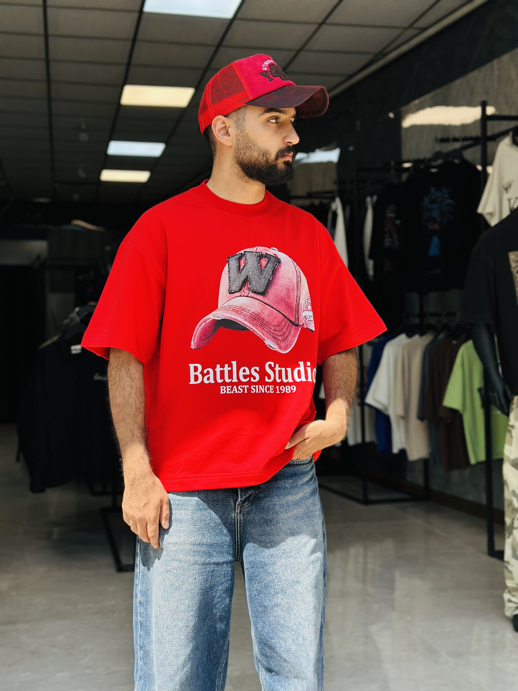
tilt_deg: -0.4
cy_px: 346
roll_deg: +0.6
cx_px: 259
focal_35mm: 48
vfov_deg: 39.7
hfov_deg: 30.3
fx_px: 958
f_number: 1.78
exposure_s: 1/1639
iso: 80
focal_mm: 6.86
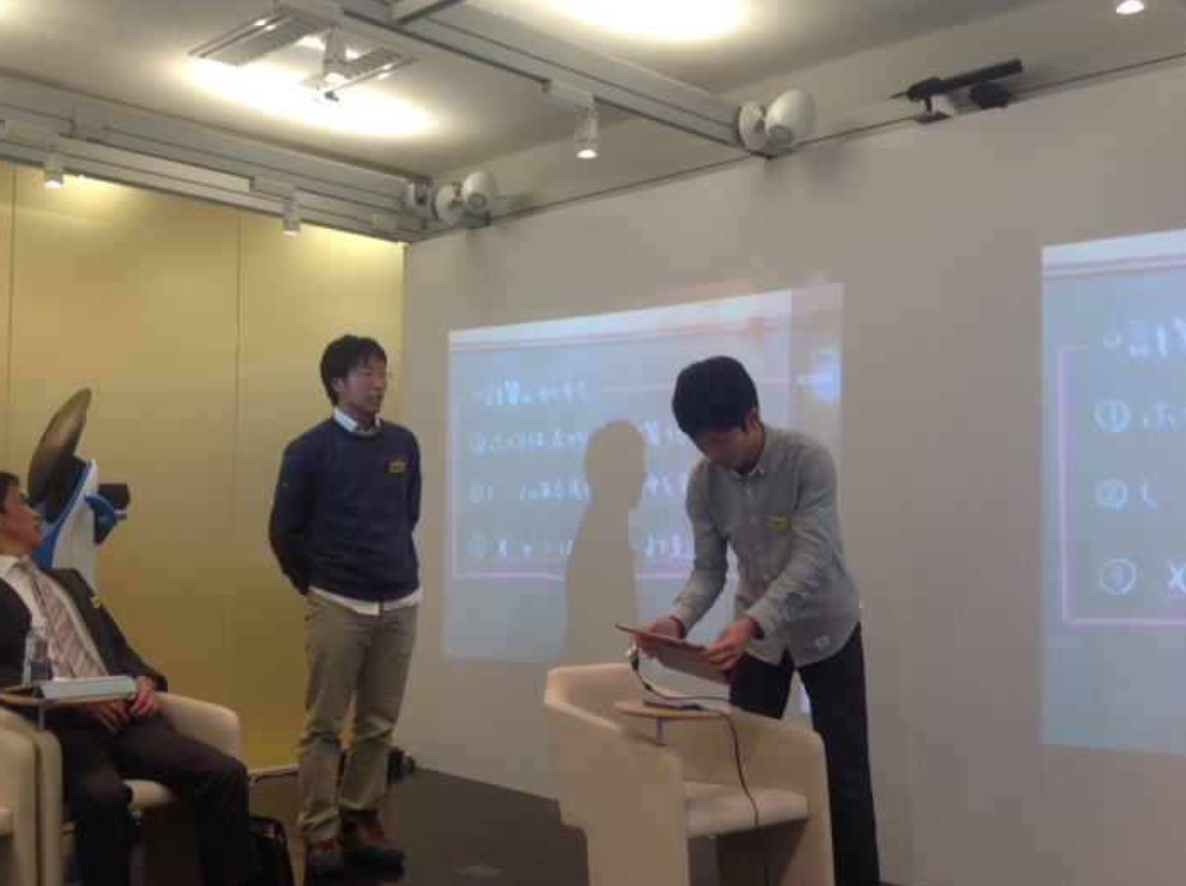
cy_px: 478
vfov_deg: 35.9
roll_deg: -3.0
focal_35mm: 40
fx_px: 1369
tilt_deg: +2.5
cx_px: 520
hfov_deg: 46.8
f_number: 2.4
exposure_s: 1/24
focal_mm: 4.28
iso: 64
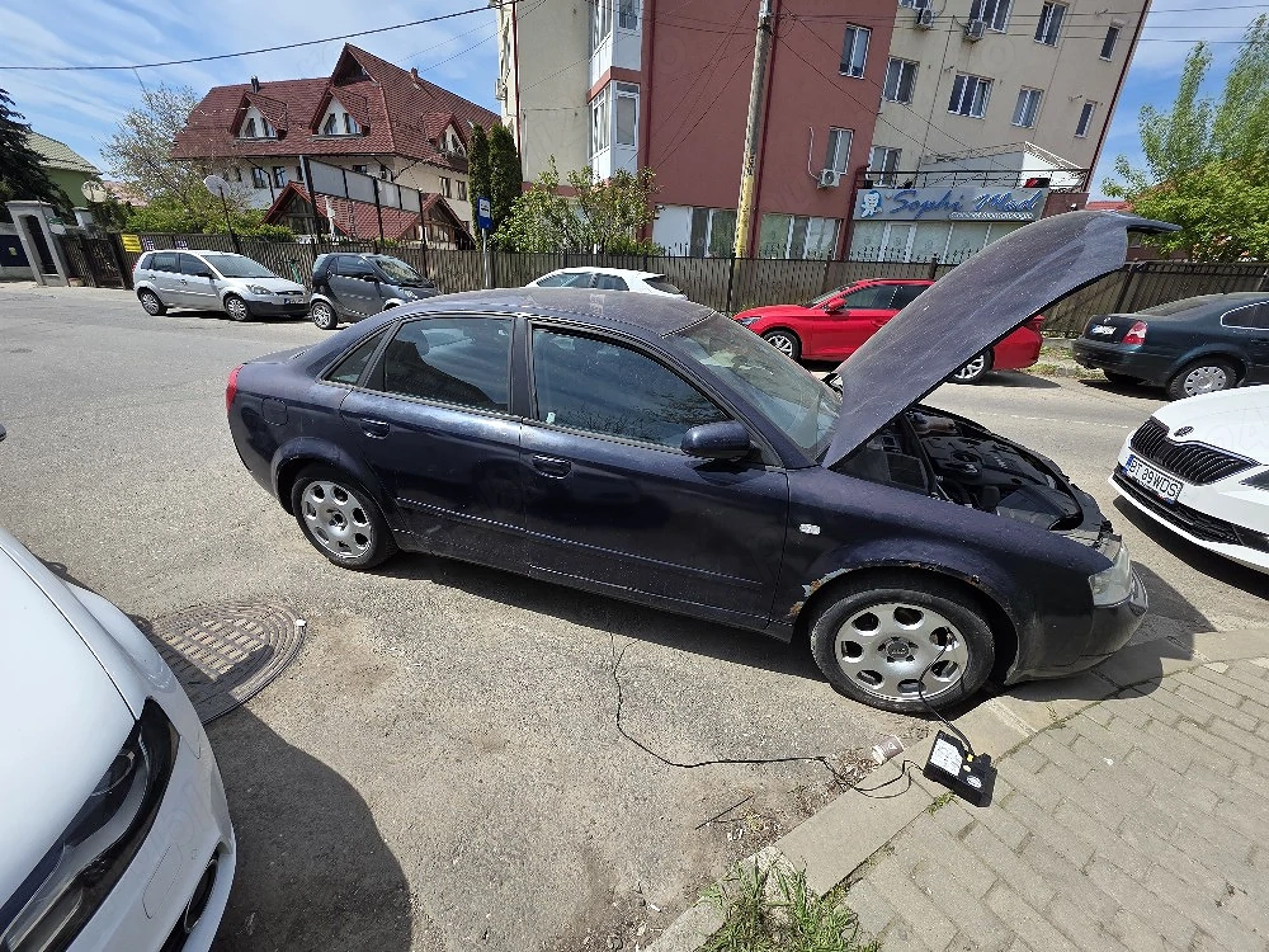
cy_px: 476
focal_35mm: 13
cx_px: 634
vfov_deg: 89.9
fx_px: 477
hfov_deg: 106.2
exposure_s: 1/2500
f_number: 1.9
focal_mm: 2.2
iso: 40
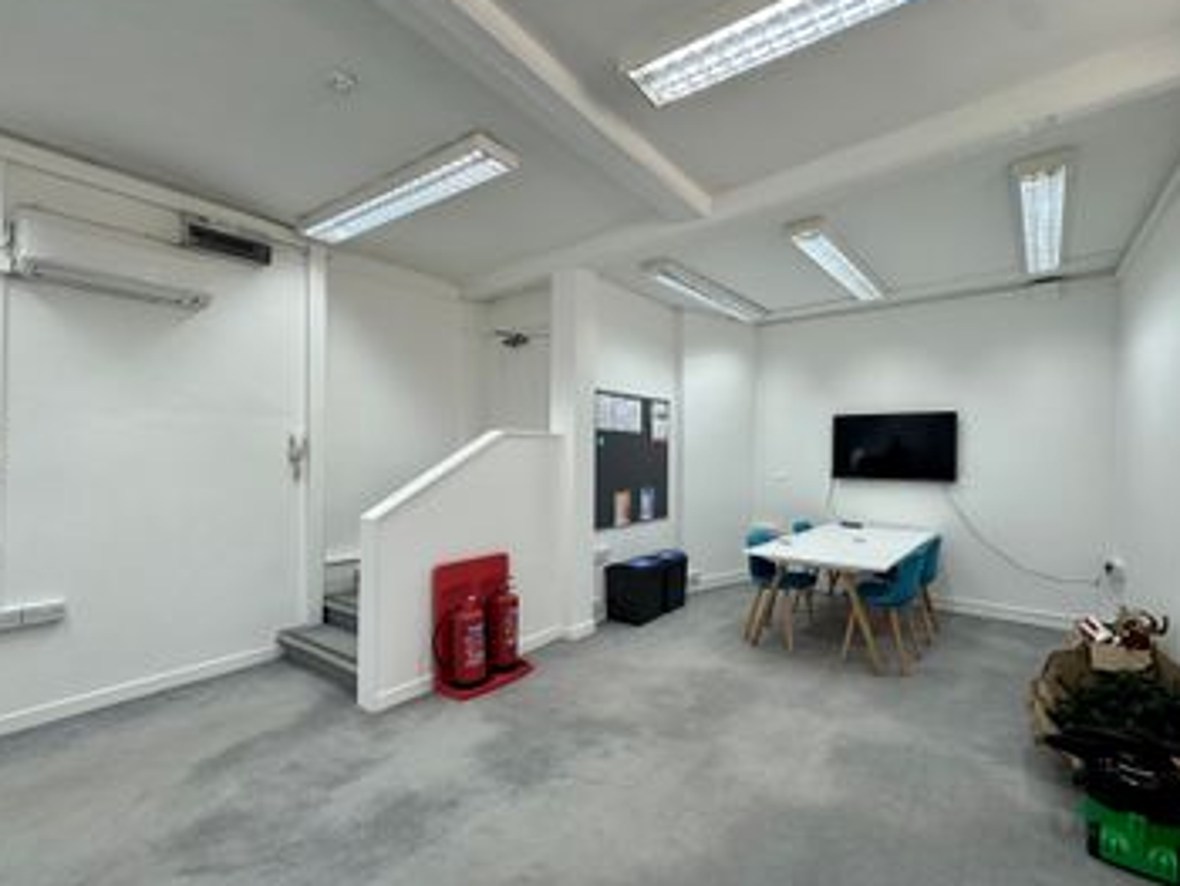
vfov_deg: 78.2
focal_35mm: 16
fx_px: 546
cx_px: 657
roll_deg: -0.6
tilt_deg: +0.1
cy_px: 455
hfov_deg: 94.1
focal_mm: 2.22
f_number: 2.2
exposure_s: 1/100
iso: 50
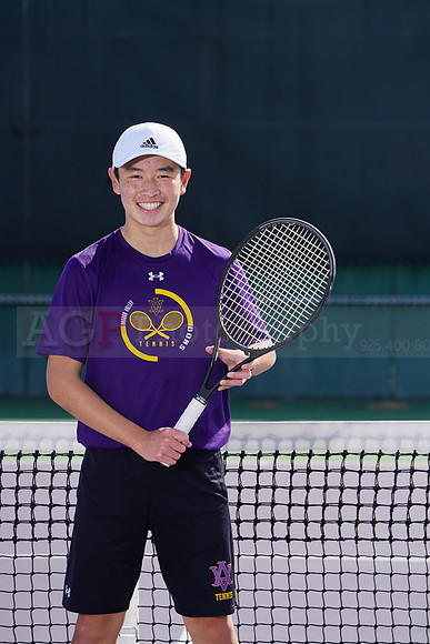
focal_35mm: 256
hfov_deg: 5.4
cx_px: 215
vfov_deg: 8.0
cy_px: 322
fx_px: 4584
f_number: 8
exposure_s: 1/250
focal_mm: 256
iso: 100
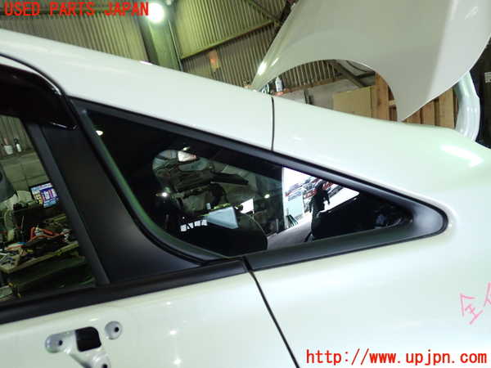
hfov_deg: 60.0
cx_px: 246
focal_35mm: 30
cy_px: 184
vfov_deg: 46.8
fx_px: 426
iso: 200
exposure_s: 1/60
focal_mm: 5.4
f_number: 2.3
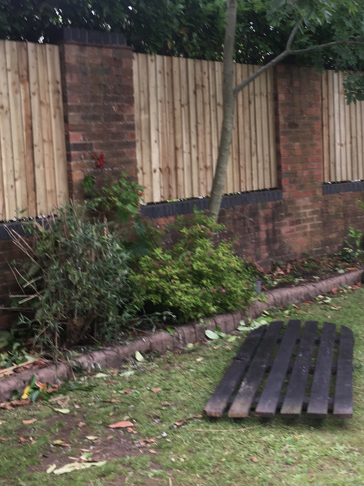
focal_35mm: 48
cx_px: 276
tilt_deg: -3.3
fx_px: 673
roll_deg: +1.6
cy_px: 195
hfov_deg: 29.8
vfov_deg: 39.5
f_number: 2.2
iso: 25
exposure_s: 1/50
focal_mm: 4.15
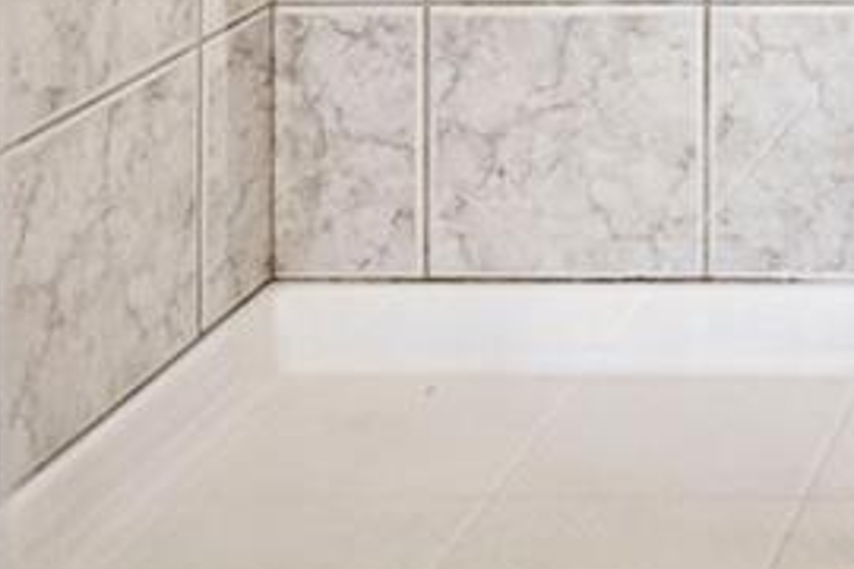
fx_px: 1969
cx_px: 1341
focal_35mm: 83
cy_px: -610
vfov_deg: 13.7
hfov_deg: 20.4
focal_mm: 14
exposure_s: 1/15
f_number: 8
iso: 250
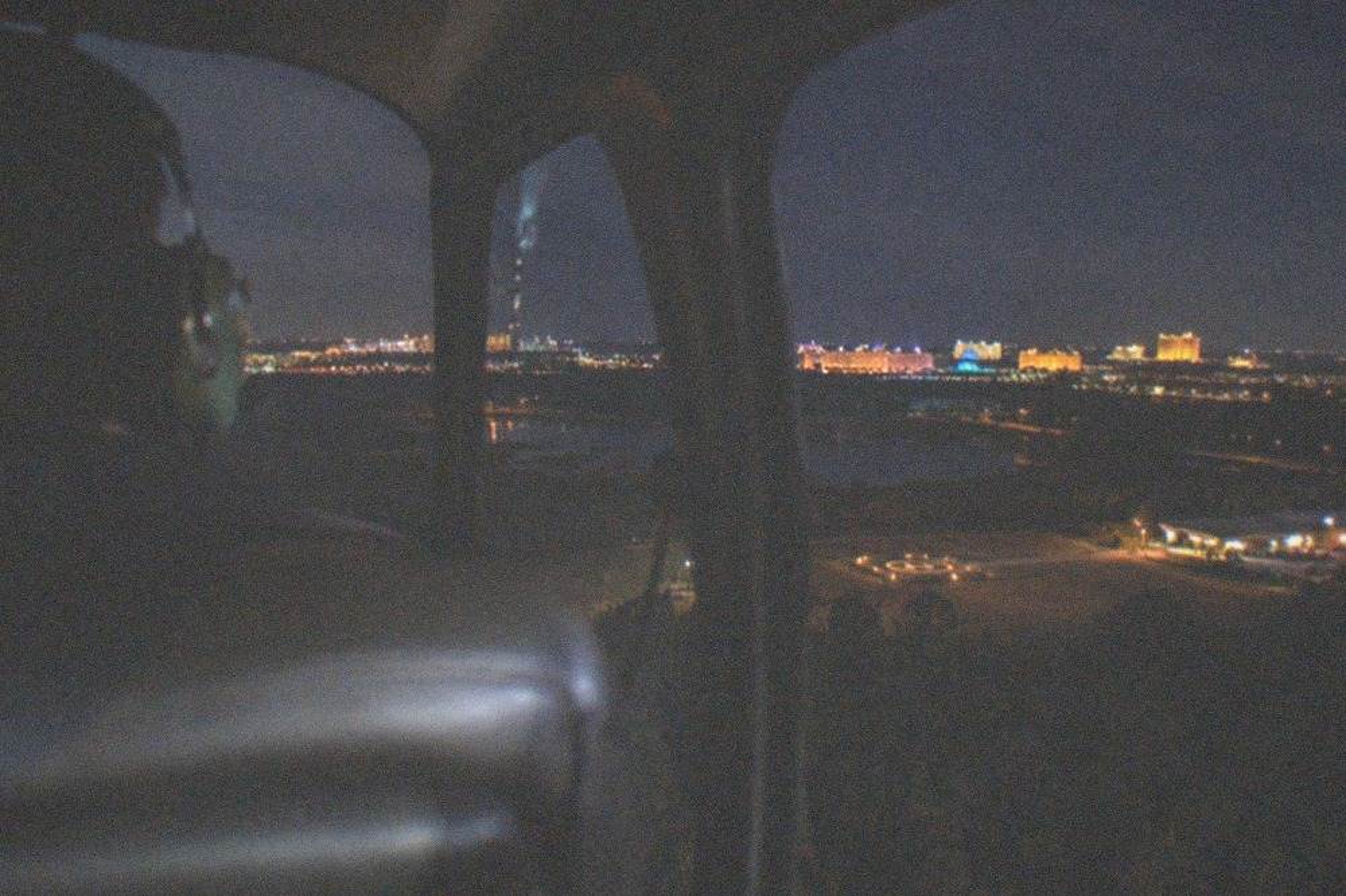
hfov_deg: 28.9
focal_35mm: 70
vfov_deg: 19.4
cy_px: 448
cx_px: 673
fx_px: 2616
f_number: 2.5
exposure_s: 1/500
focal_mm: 70
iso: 2000
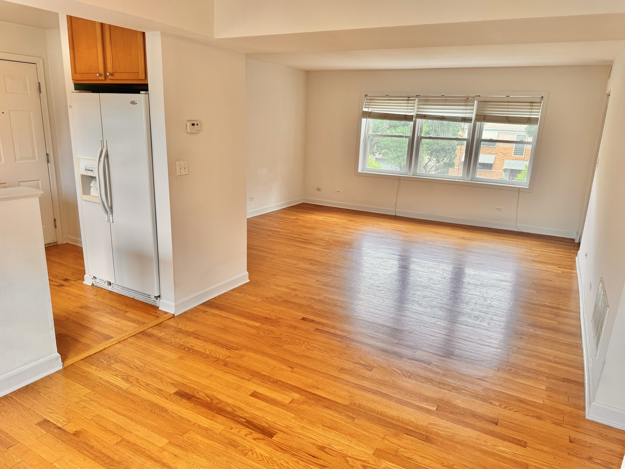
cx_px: 312
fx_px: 433
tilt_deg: -14.7
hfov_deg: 71.6
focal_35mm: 24
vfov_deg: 56.8
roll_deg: -2.0
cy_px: 234
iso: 80
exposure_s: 1/120
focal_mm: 6.76
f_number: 1.78
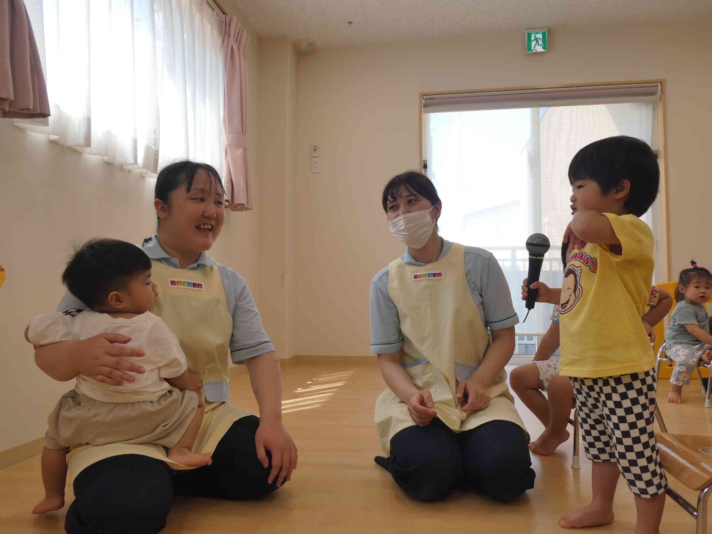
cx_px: 356
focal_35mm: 24
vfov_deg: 56.8
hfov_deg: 71.6
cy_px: 267
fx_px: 494
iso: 80
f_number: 3.3
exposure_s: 1/60
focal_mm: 4.3
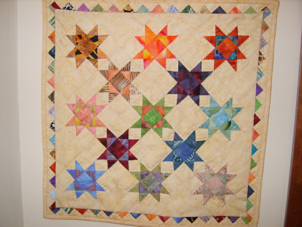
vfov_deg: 40.7
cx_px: 151
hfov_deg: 52.6
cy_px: 114
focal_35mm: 35
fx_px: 305
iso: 100
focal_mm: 7.4
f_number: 2.8
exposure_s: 1/30
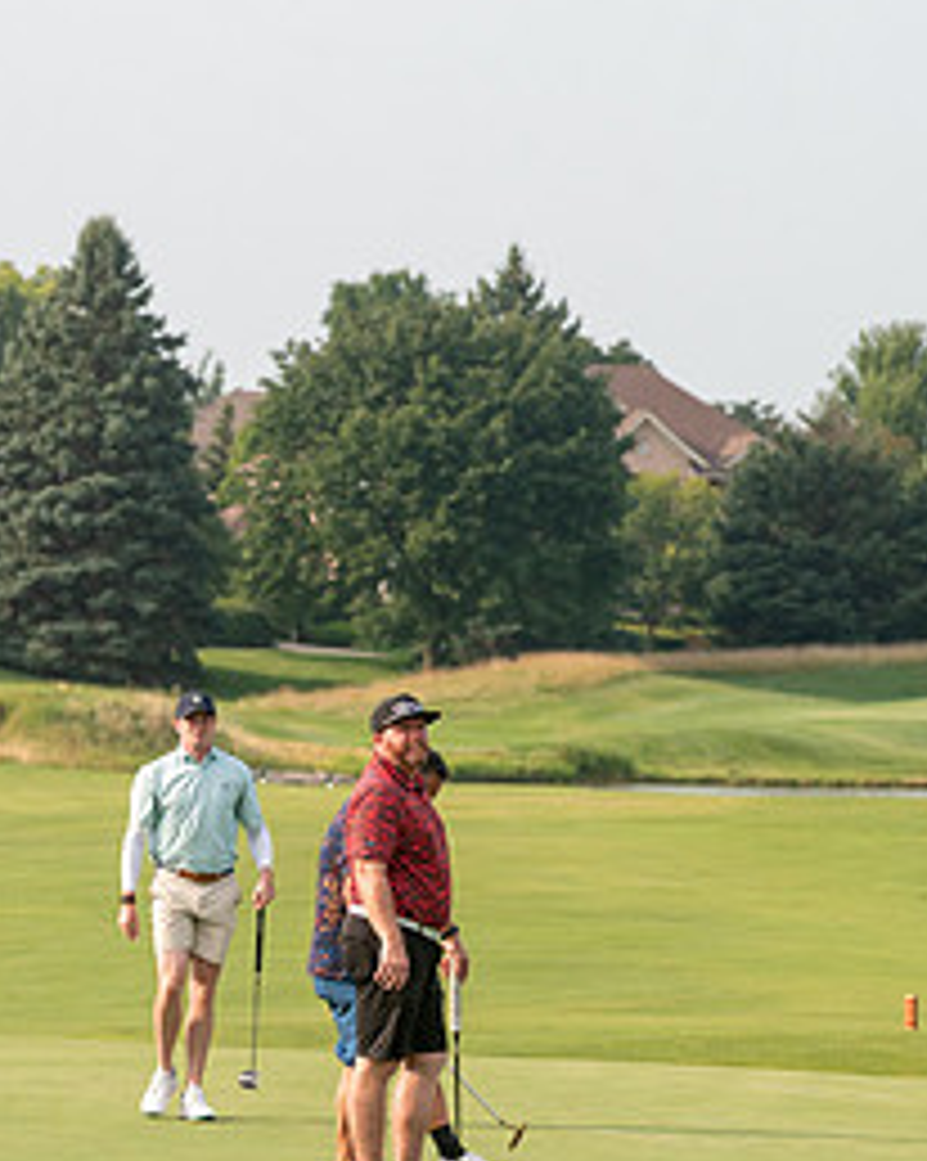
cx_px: 180
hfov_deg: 3.7
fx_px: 14524
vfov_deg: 4.6
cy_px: 821
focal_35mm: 423
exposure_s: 1/1250
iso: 250
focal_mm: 200
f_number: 5
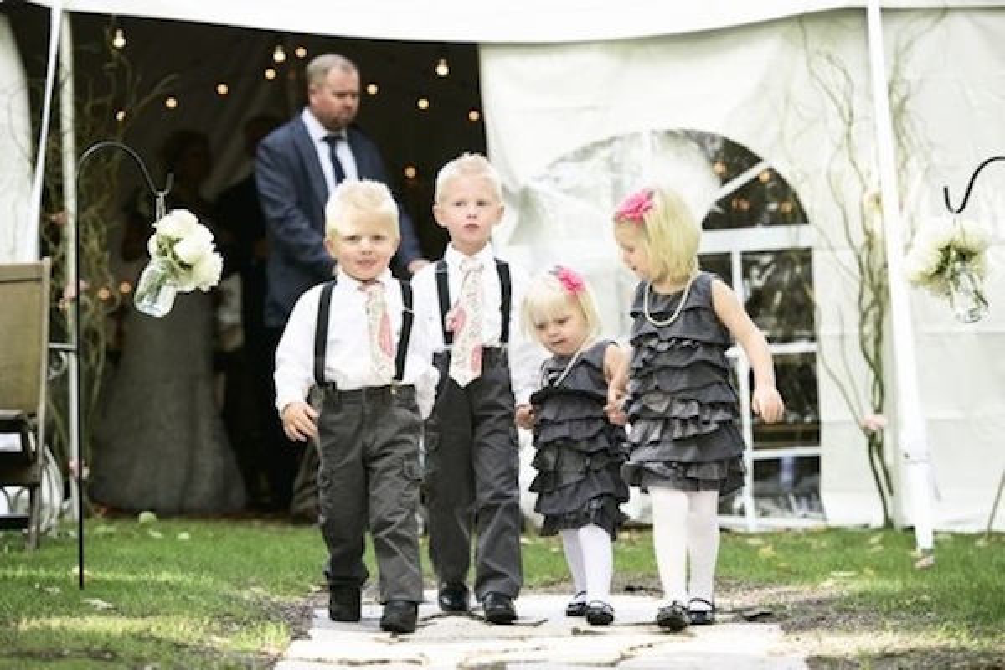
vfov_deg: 10.5
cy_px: 335
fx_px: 3629
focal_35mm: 130
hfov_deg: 15.8
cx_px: 502
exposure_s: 1/400
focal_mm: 130
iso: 800
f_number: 4
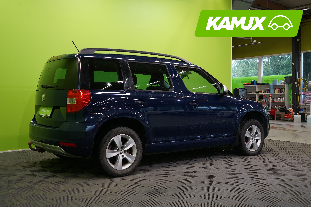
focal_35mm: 38
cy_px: 104
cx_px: 156
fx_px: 328
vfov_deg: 35.1
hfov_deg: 50.7
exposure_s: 1/25
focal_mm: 38
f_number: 5.6
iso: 400
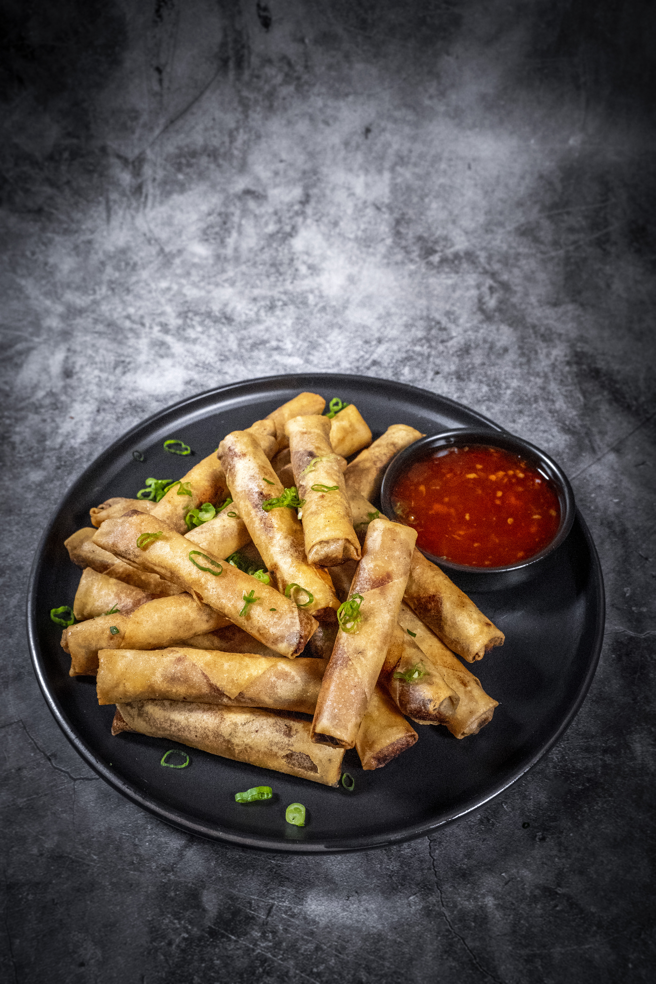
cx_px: 328
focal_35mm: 30
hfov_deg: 43.6
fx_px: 820
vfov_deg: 61.9
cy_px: 492
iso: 12800
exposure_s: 1/160
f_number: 10
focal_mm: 30
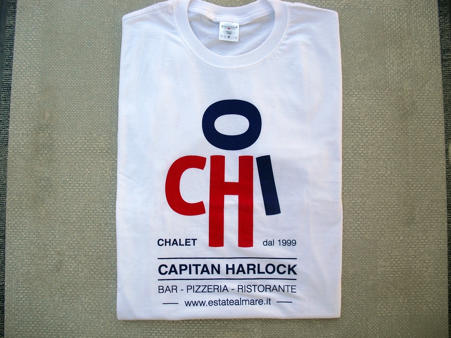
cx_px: 228
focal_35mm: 37
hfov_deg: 50.1
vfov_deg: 38.7
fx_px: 482
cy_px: 166
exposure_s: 1/60
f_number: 7.8
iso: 100
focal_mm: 6.3
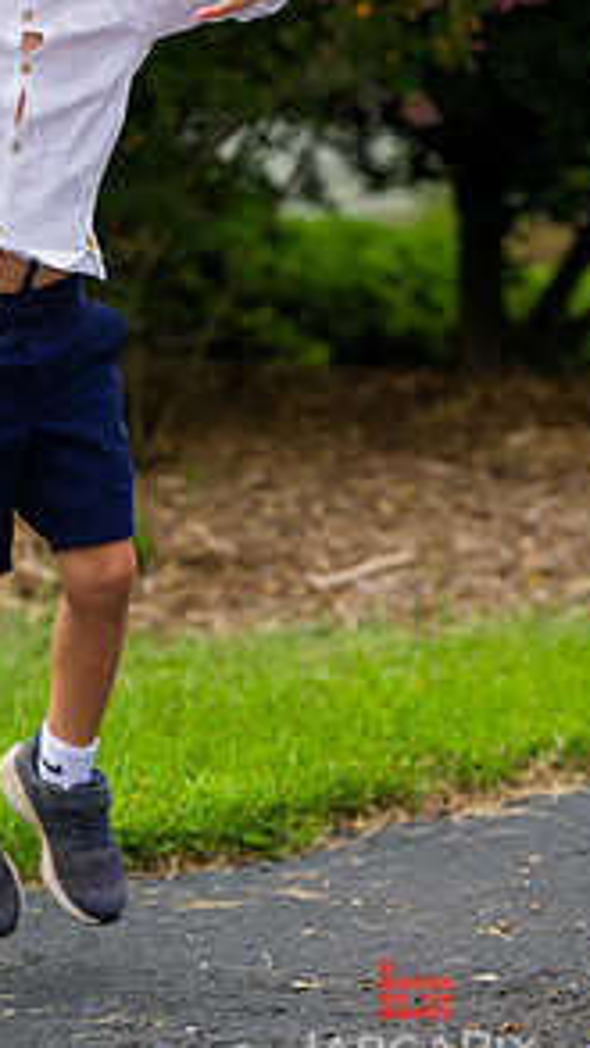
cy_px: 340
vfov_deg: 10.3
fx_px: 5808
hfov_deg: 5.8
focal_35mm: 209
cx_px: 93
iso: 200
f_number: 4
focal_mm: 130
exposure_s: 1/640
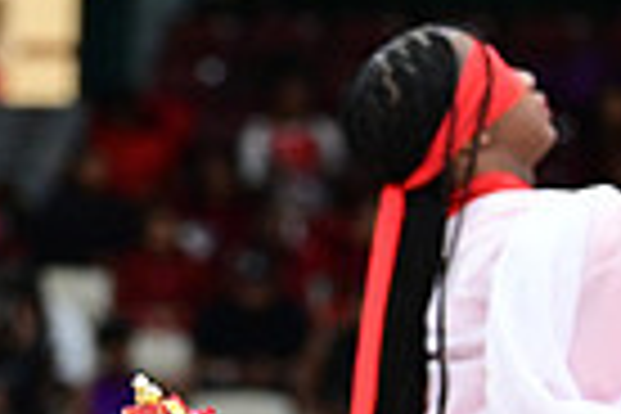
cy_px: 657
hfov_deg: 4.8
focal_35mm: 429
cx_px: 54
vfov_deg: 3.2
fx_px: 7400
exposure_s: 1/1000
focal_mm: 102
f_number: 3.2
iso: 6400
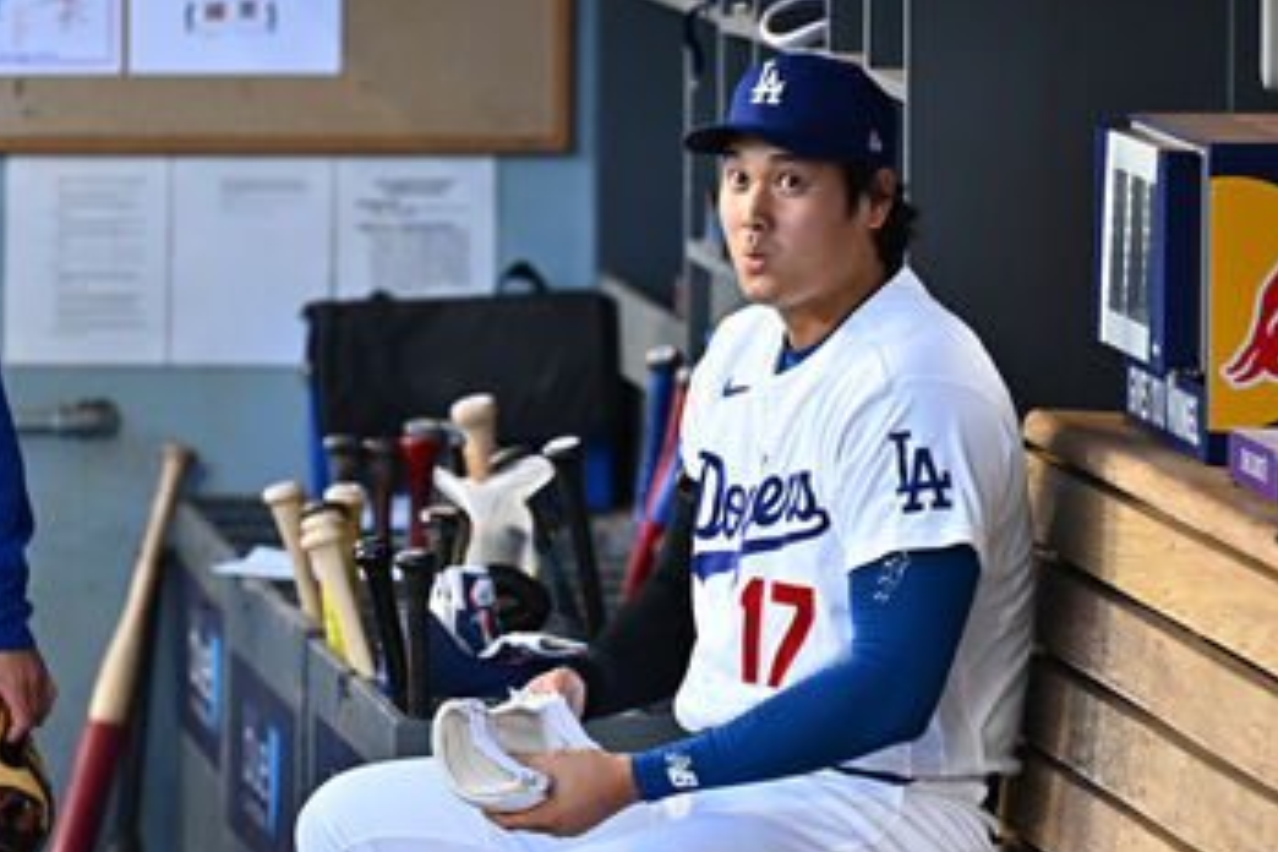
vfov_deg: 4.0
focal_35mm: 345
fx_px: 12247
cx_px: 617
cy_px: 483
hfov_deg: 6.0
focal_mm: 200
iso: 1250
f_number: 2.8
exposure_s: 1/1600
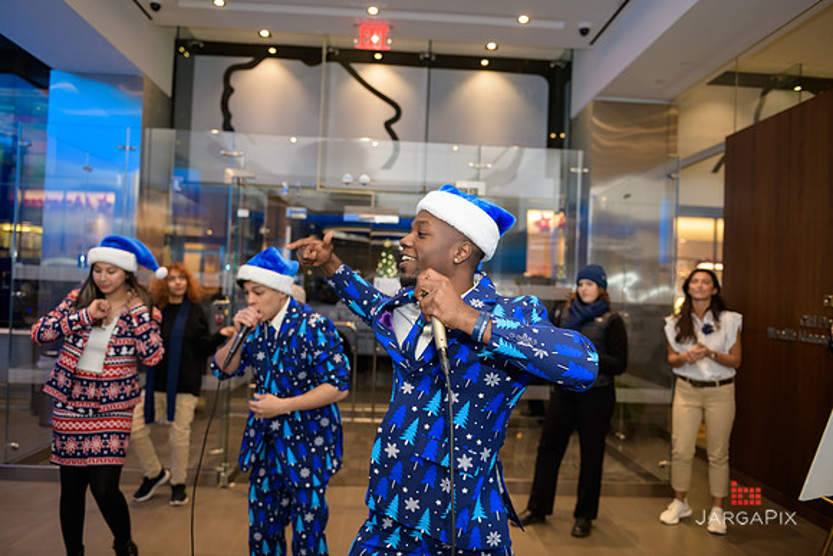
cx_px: 416
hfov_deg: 67.4
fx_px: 625
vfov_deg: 48.0
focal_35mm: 27
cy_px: 278
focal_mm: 27
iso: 400
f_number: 3.2
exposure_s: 1/125
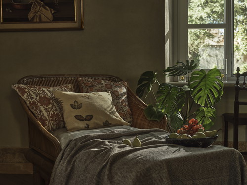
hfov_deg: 37.5
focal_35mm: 51
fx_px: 364
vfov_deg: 28.6
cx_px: 124
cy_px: 92
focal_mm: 64
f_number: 9
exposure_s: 1/13
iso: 50
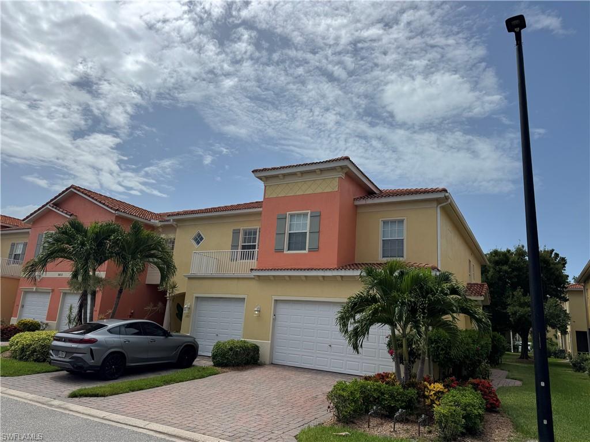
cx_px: 295
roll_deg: -4.2
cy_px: 221
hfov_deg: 71.6
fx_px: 409
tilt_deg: +13.0
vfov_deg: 56.8
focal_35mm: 24
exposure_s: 1/10417
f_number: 1.78
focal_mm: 6.76
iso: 80
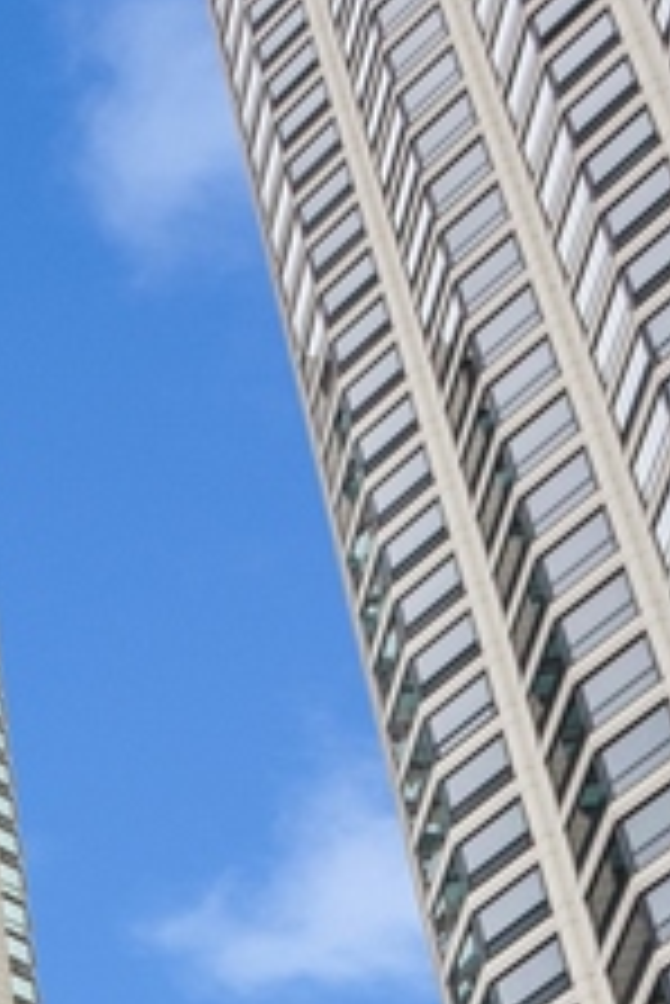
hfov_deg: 13.3
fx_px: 2704
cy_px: 2409
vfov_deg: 14.2
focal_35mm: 97
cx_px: -348
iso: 500
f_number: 8
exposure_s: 1/640
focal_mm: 20
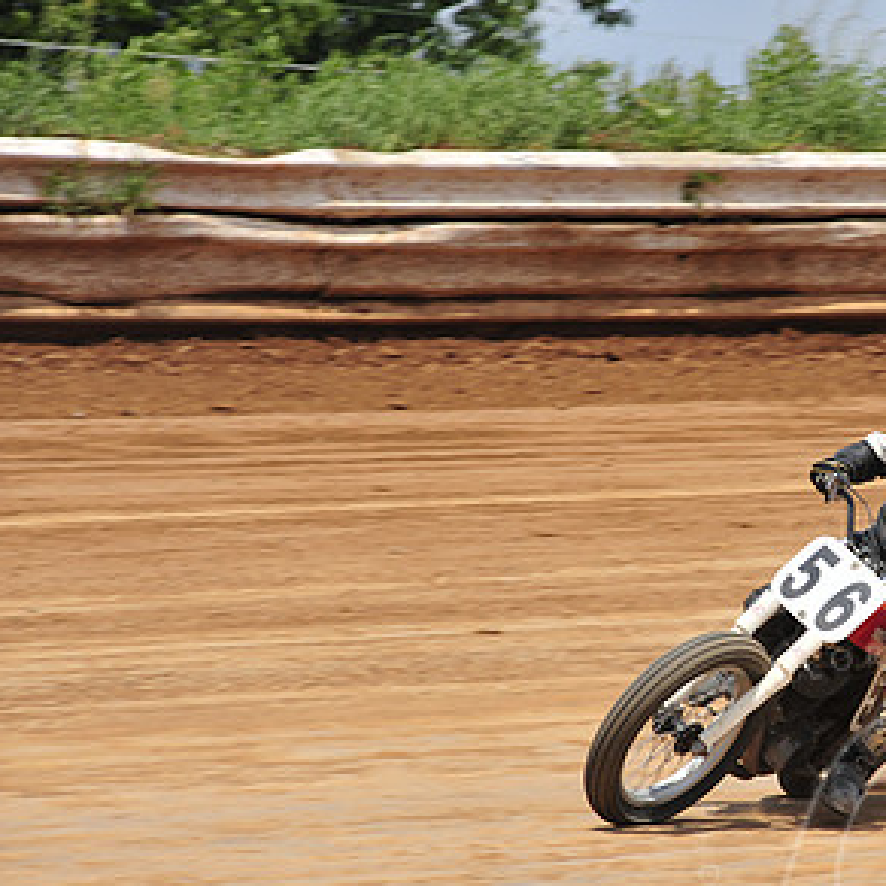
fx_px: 9788
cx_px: 874
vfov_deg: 5.2
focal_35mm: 338
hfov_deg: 5.2
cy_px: 549
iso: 200
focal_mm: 200
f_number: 10
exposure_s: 1/400
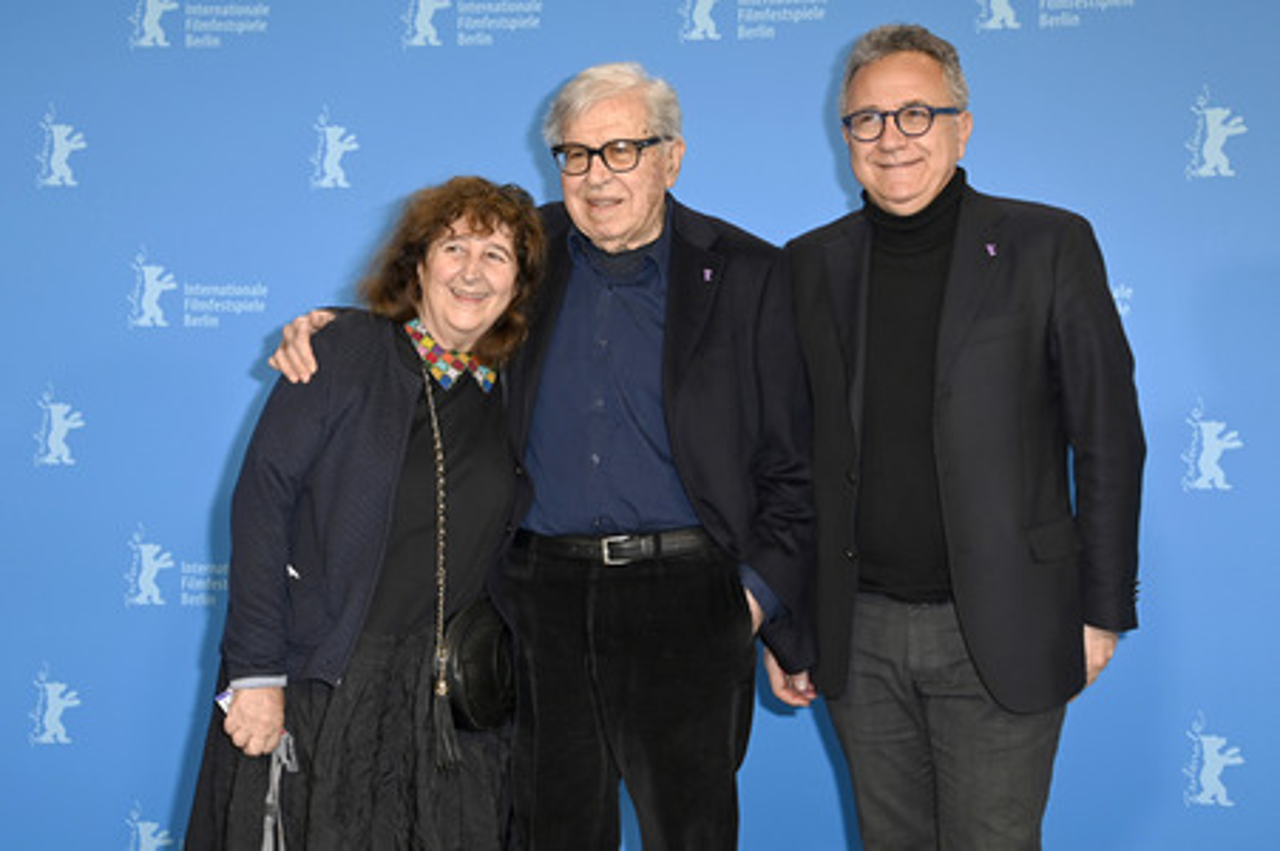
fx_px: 1776
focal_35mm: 50
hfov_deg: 39.6
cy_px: 426
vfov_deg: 27.0
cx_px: 640
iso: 800
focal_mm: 50
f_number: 5
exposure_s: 1/160
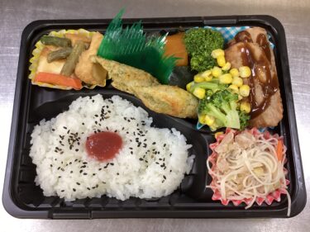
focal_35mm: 31
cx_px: 155
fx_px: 278
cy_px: 116
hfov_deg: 58.4
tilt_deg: -75.9
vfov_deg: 45.4
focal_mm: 3.3
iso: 200
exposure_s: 1/60
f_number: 2.4
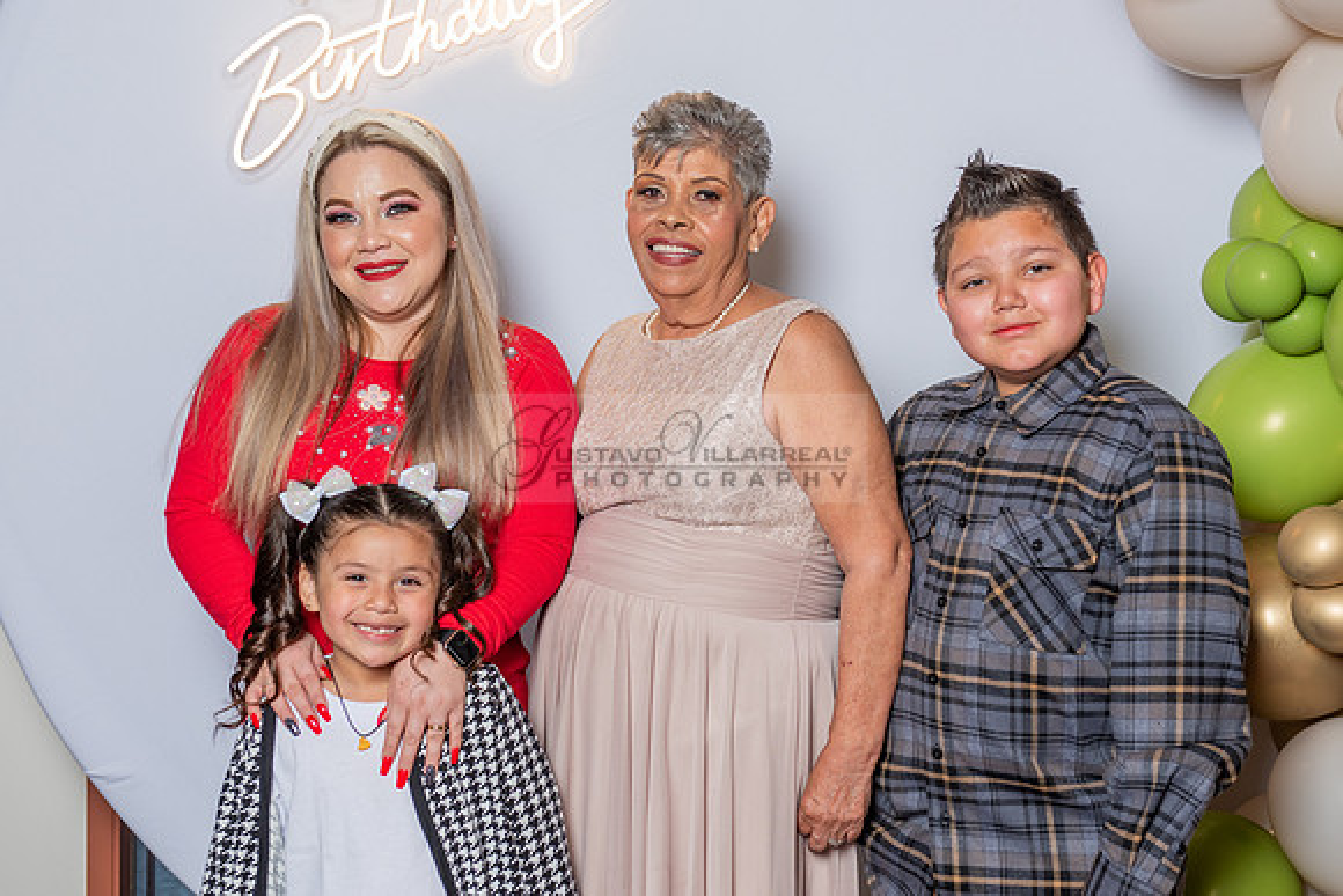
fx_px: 2526
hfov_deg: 29.8
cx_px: 669
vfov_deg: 20.1
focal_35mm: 68
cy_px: 440
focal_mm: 50
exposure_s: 1/200
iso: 200
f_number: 4
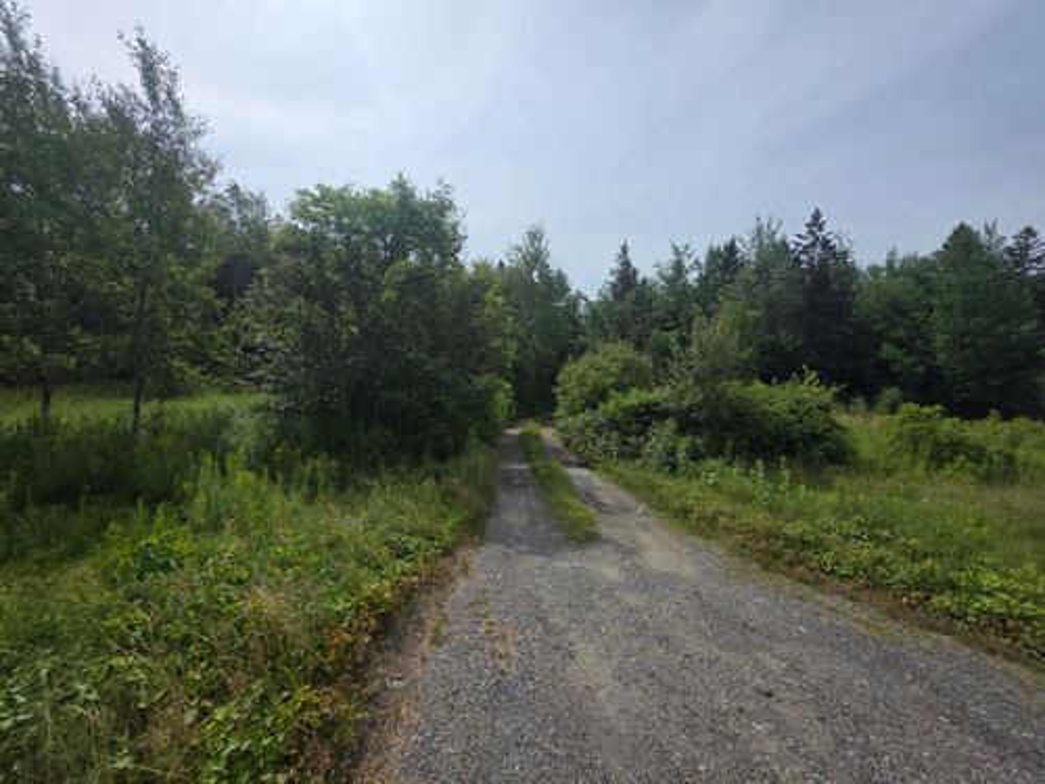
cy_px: 392
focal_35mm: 13
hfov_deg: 106.2
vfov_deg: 89.9
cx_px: 522
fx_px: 392
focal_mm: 2.2
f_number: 1.9
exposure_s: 1/3579
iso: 40
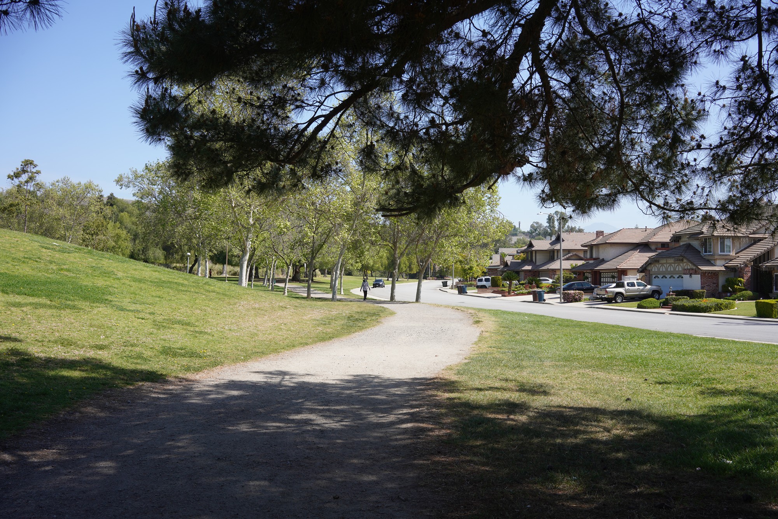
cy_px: 260
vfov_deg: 37.9
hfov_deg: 54.4
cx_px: 389
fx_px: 756
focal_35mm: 35
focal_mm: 35
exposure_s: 1/80
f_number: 11
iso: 100
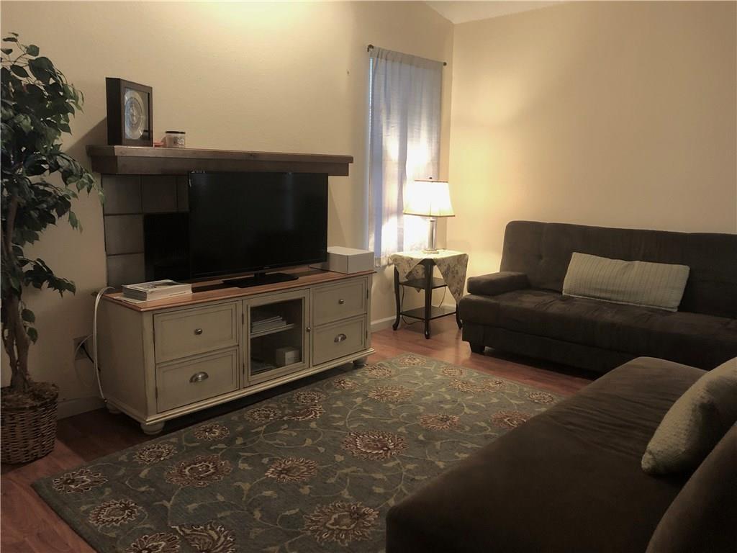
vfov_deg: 49.7
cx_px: 368
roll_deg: +0.4
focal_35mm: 28
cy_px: 276
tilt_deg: -9.6
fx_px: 596
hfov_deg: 63.4
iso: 100
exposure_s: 1/15
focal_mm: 3.99
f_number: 1.8
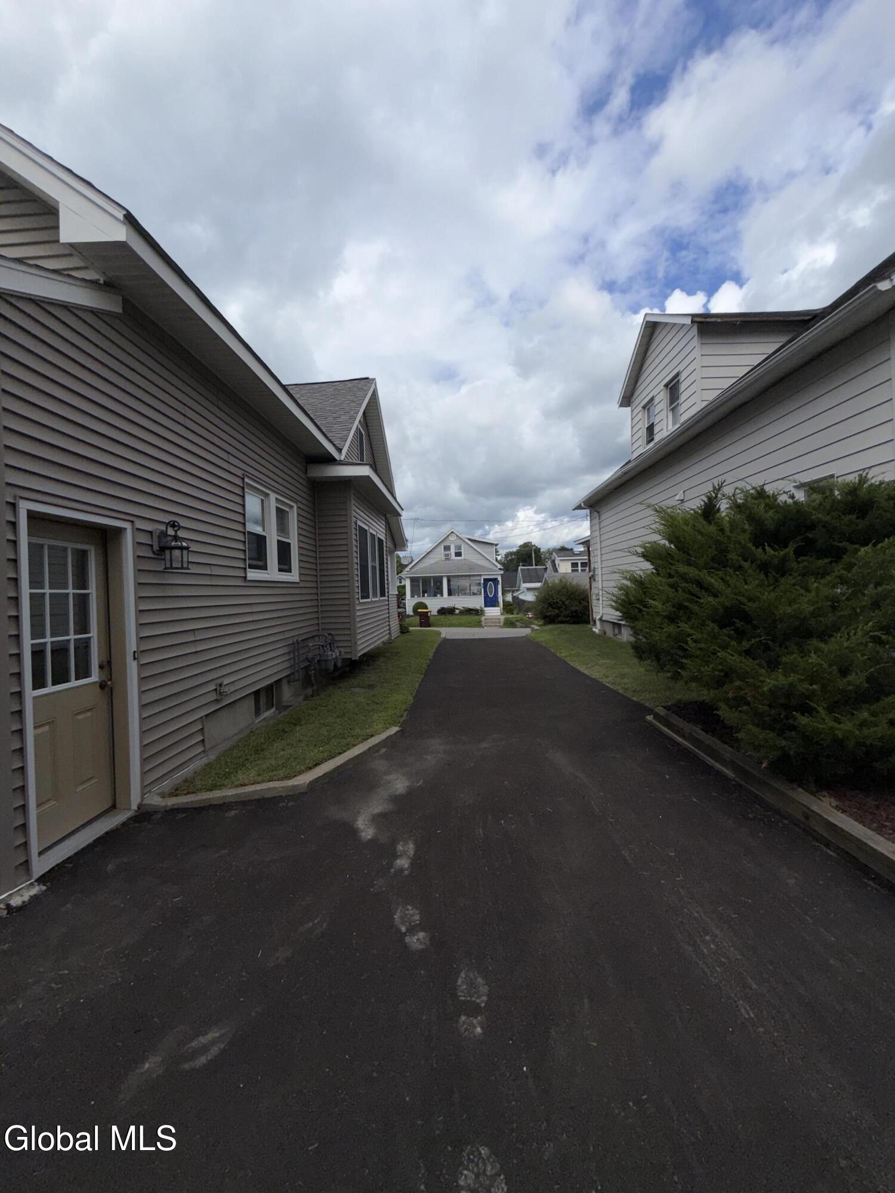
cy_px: 596
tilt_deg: -0.1
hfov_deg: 85.7
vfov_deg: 102.1
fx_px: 483
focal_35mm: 14
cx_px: 448
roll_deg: +1.9
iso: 16
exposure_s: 1/2506
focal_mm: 2.22
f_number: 2.2
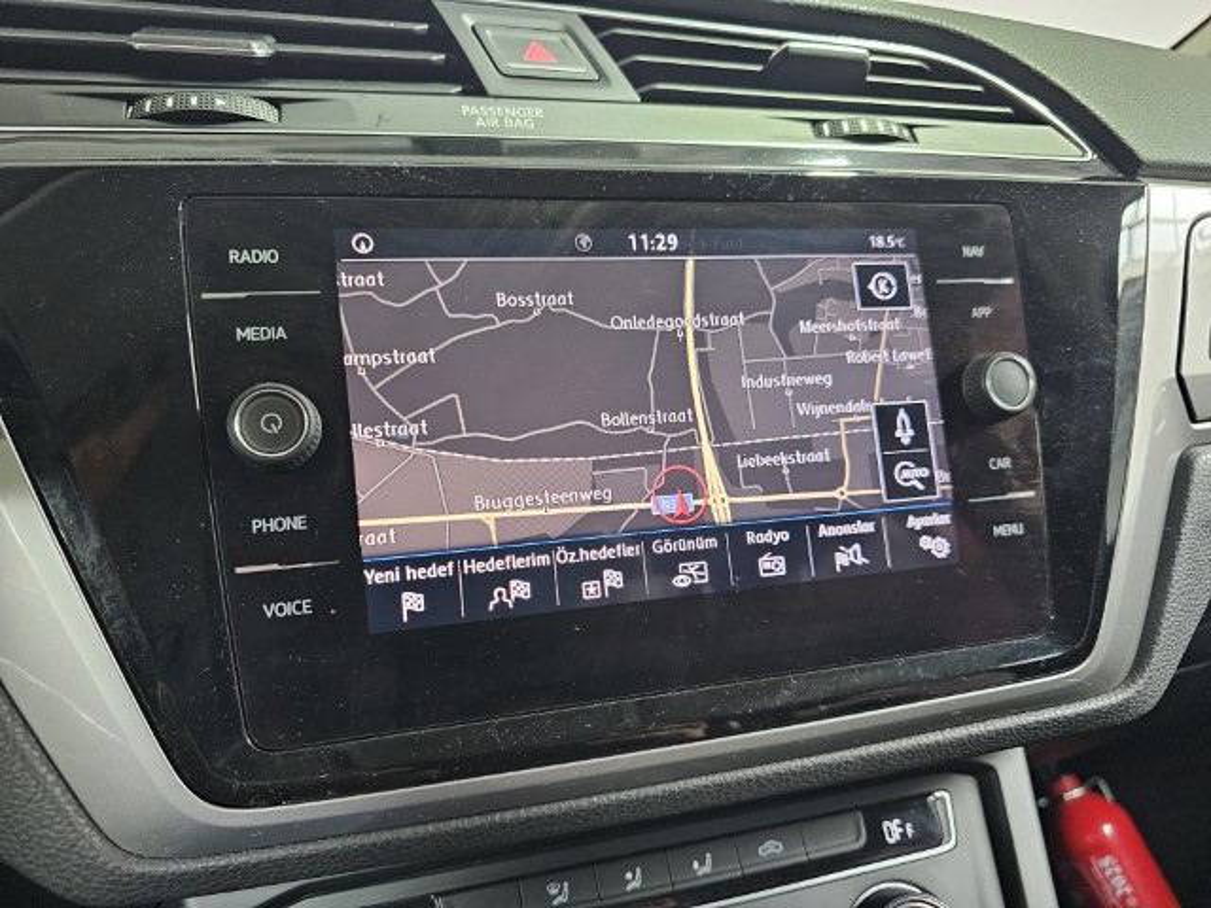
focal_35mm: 23
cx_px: 606
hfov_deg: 73.9
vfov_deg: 58.9
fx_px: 805
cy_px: 454
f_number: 1.7
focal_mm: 6.3
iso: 1000
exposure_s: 1/100
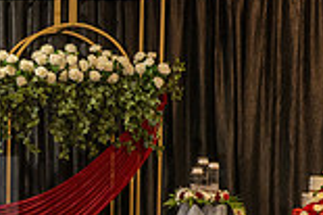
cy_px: 206
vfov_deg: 14.9
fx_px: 807
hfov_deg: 19.7
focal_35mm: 90
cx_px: -158
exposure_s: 1/50
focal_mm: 24
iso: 640
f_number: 4.5
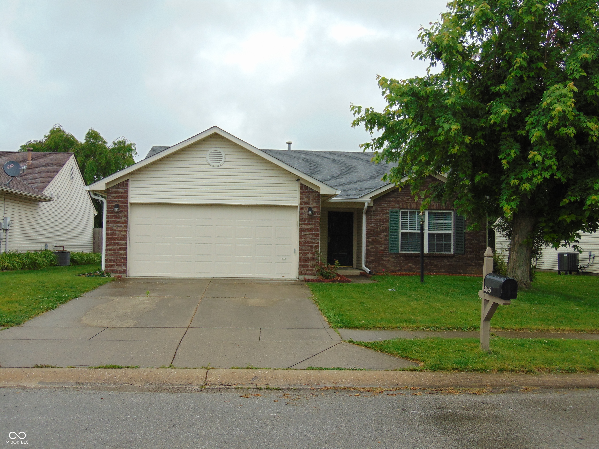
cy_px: 224
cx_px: 300
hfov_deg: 47.9
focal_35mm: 39
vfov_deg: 36.8
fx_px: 675
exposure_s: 1/160
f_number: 3.3
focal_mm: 6.9
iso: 80
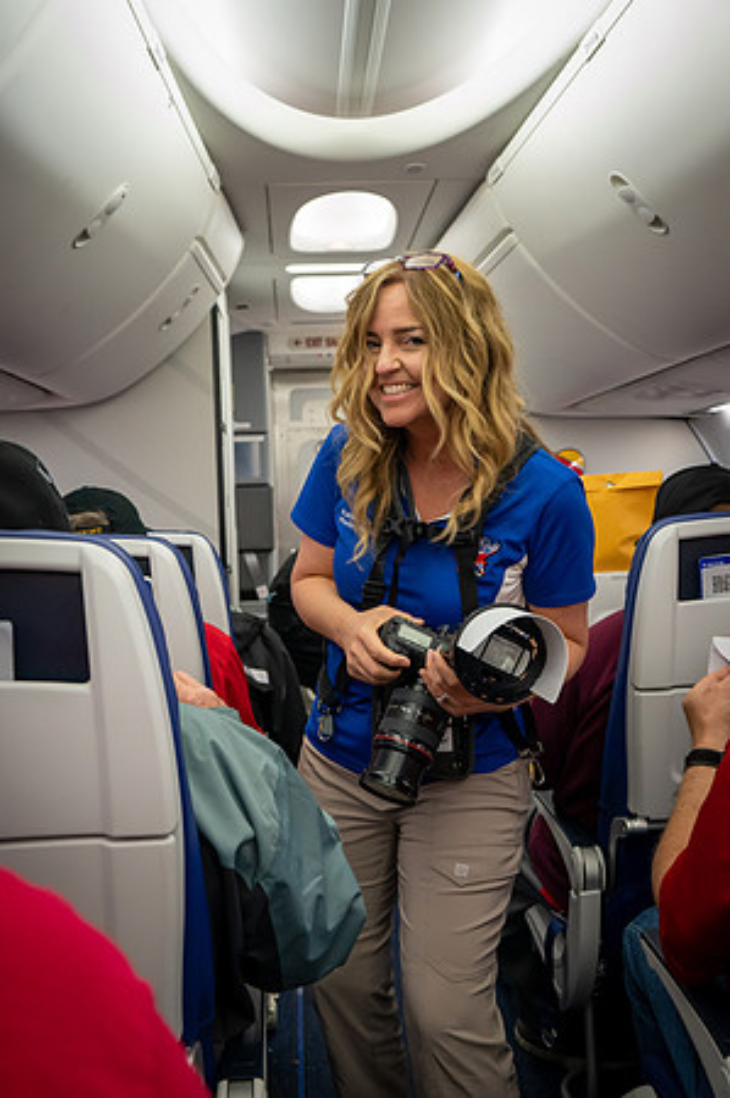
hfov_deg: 33.3
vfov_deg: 48.5
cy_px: 549
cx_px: 365
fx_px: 1219
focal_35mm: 40
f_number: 6.3
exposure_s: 1/60
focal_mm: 40
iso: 5000
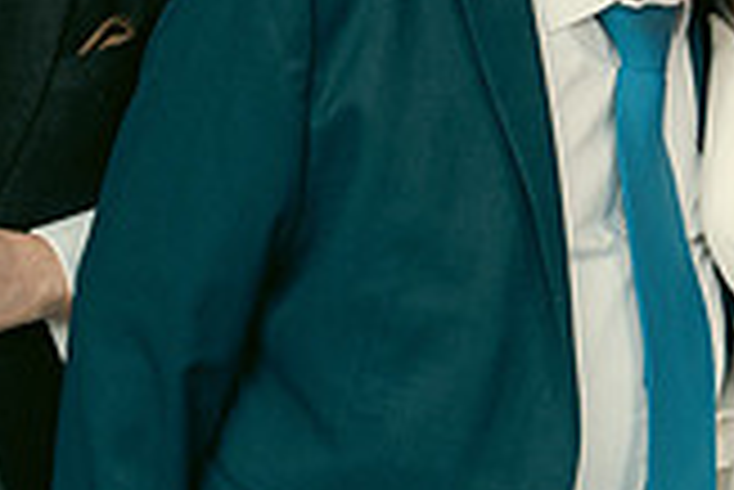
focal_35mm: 110
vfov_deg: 12.5
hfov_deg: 18.5
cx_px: 212
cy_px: 164
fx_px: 2245
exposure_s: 1/160
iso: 250
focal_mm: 31
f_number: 3.5
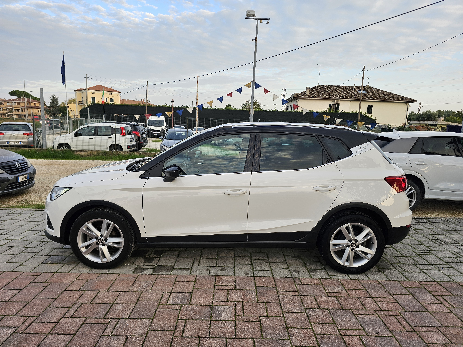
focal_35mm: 23
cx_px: 232
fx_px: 308
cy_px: 174
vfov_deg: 58.9
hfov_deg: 73.9
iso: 12
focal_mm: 6.3
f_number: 1.7
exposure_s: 1/100
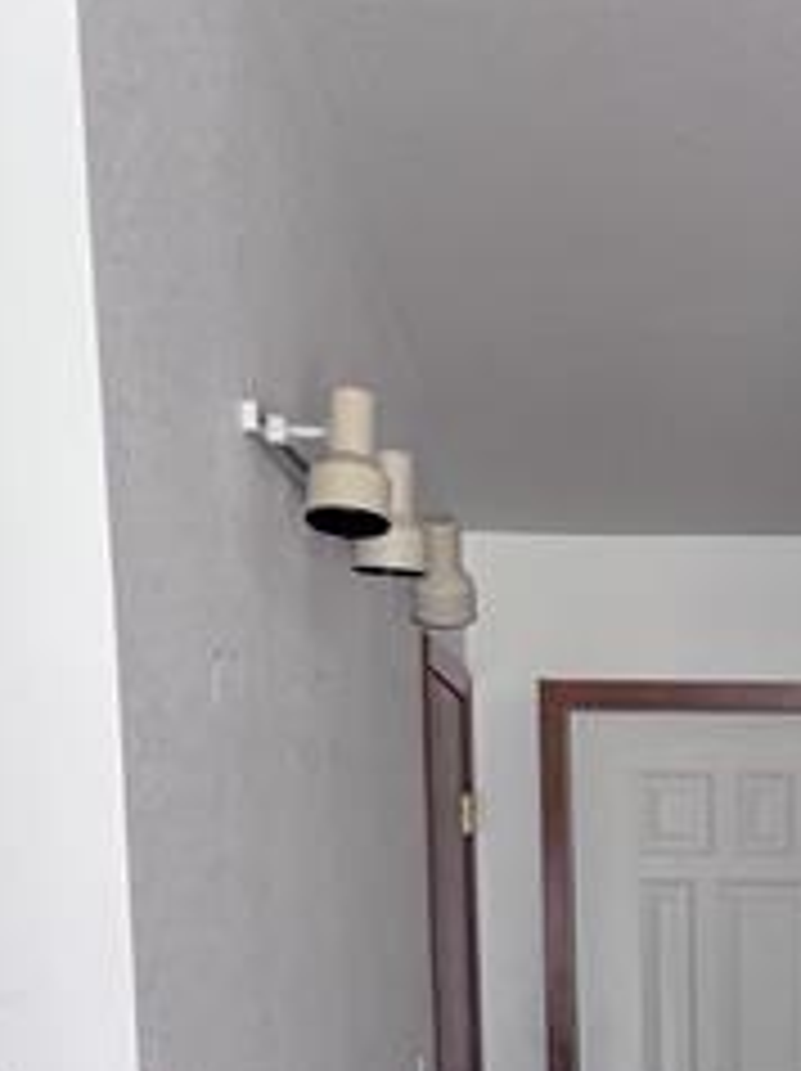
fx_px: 2596
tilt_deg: -11.6
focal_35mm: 84
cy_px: 1494
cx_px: 891
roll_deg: +1.2
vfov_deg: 20.7
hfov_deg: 17.0
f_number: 1.6
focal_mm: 5.96
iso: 125
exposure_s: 1/77
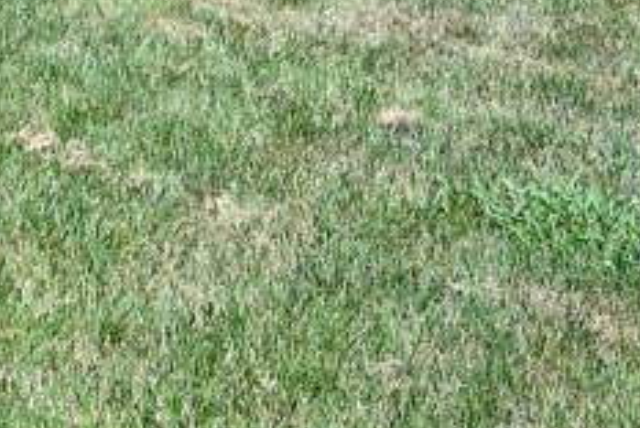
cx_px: -343
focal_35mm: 90
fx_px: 1602
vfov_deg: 12.4
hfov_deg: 19.4
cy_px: -560
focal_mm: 14
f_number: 6.3
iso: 100
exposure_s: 1/320
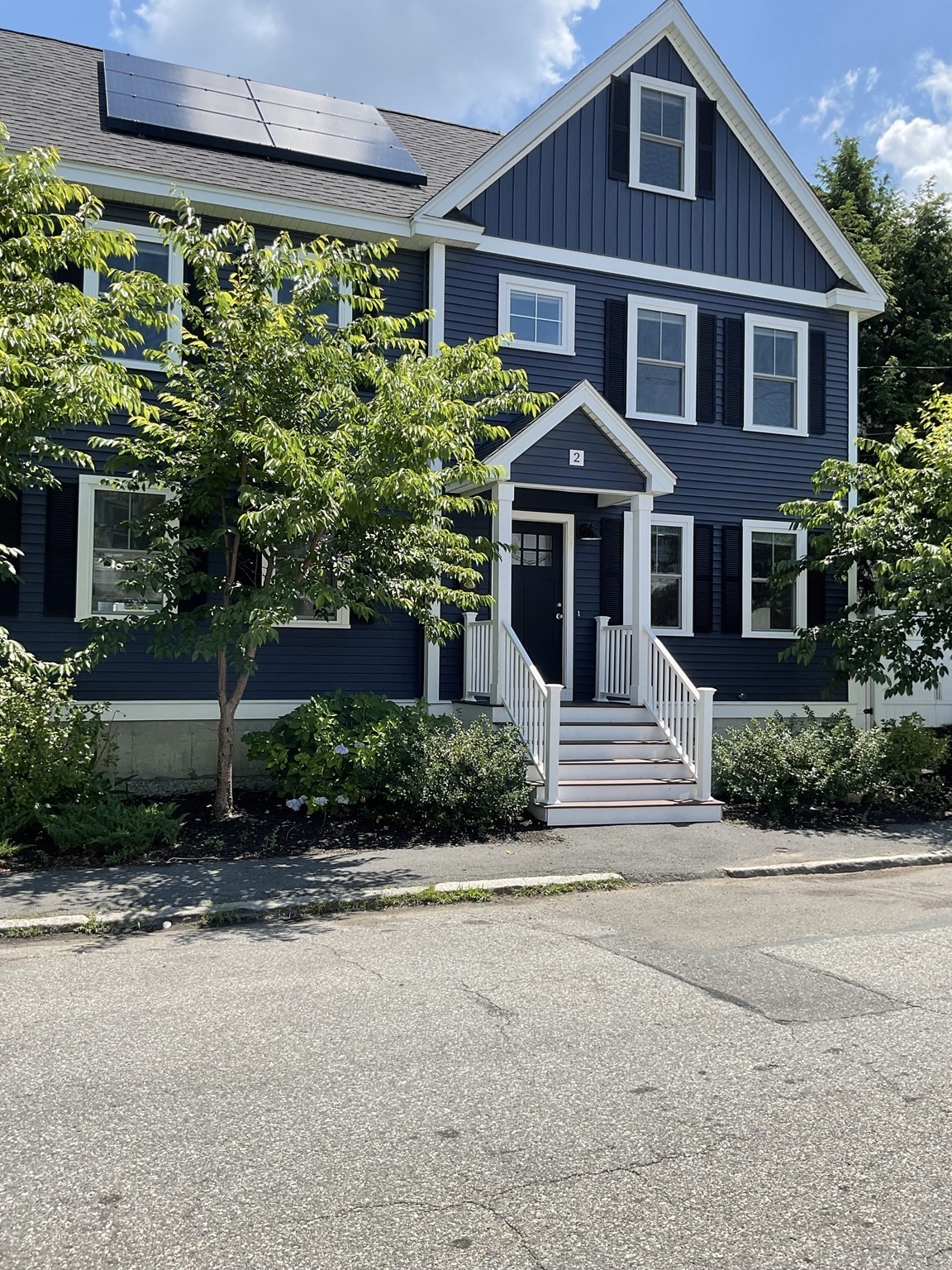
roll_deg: -1.3
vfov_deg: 61.7
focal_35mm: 29
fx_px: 1063
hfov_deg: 48.2
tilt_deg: +0.6
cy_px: 635
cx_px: 476
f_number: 1.8
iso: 16
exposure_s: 1/1250
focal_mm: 3
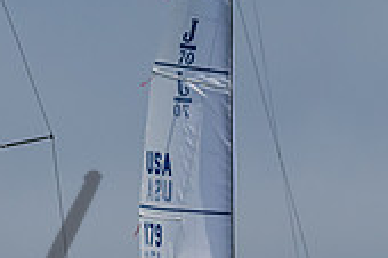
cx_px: 310
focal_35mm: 788
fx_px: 8485
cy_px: 553
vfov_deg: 1.7
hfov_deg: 2.6
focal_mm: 180
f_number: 6.3
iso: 400
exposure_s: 1/4000
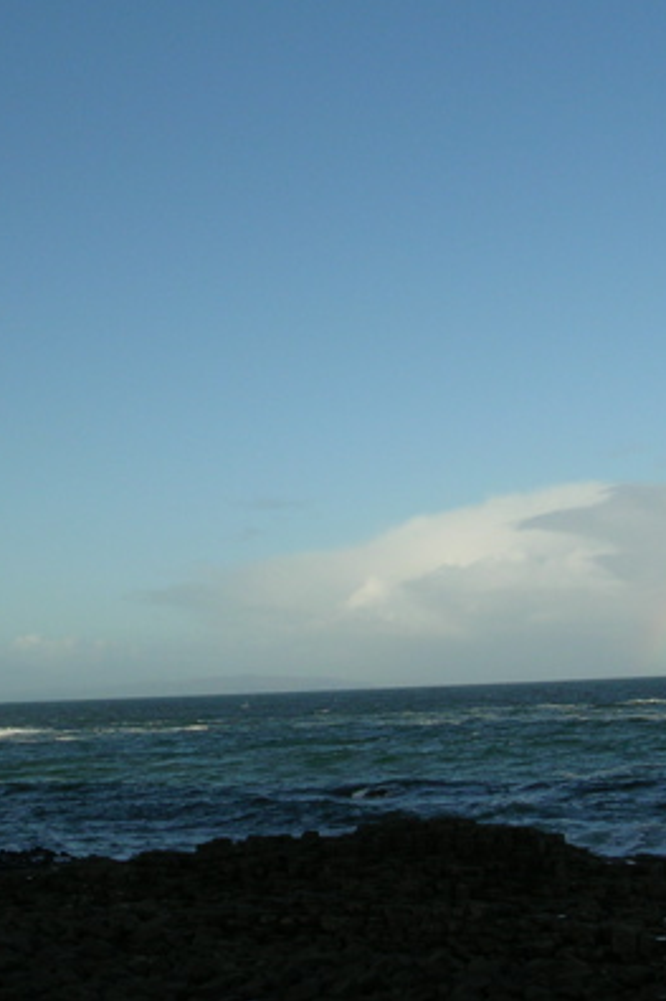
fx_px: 1777
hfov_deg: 21.2
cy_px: 540
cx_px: 248
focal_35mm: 64
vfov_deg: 31.4
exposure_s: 1/383
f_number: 5.6
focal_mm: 5.8
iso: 50
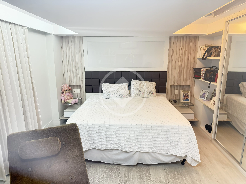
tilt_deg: -12.2
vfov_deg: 56.8
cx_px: 123
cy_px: 92
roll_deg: +0.1
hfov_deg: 71.6
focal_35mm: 24
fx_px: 171
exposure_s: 1/60
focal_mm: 6.76
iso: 500
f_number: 1.78
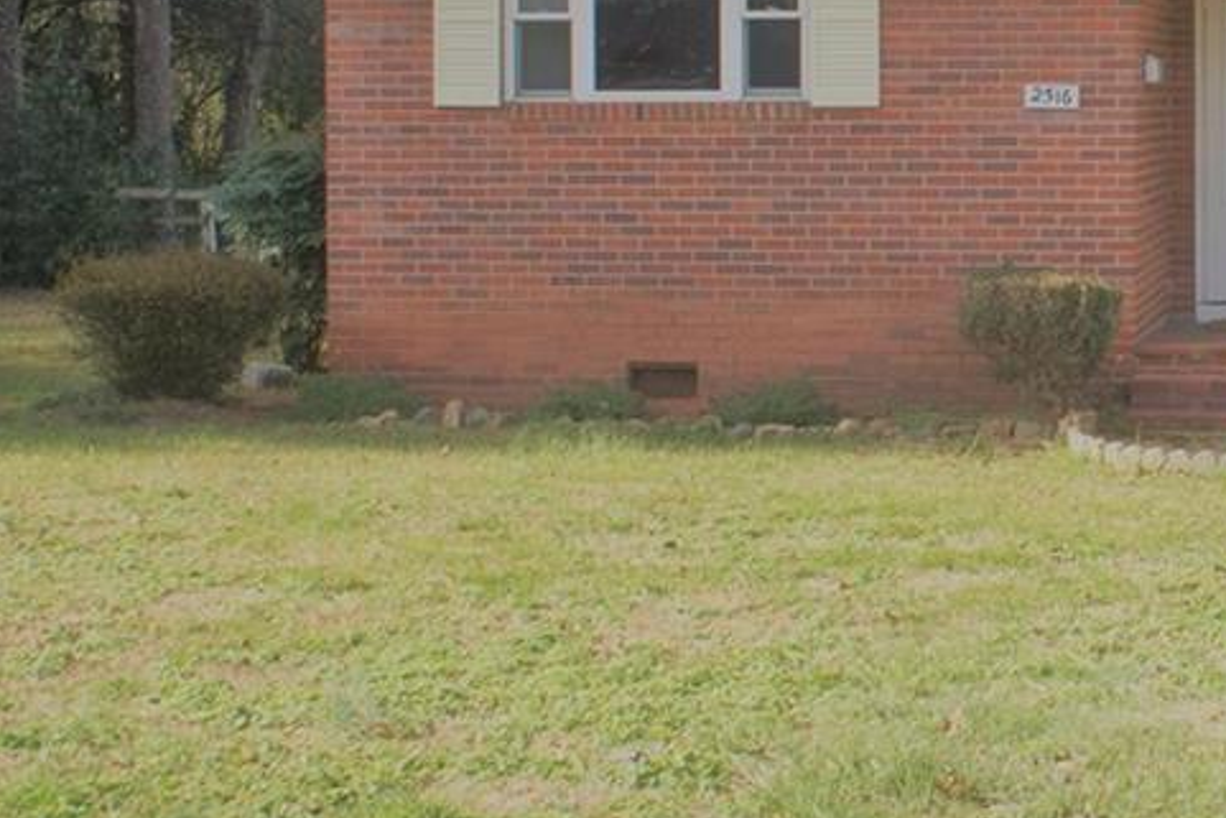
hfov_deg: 23.3
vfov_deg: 16.3
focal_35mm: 83
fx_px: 2827
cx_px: 1262
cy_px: 166
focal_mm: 26
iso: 100
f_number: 8
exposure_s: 1/100
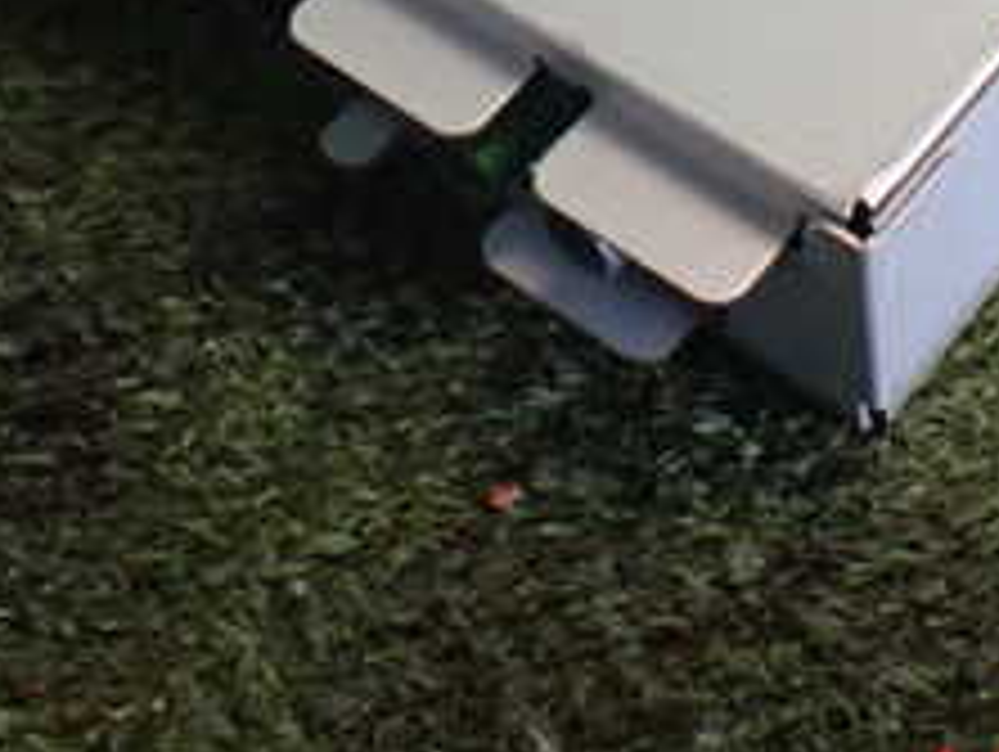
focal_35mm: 81
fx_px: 2340
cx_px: 603
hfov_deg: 24.1
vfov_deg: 17.4
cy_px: -162
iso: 640
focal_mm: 5.4
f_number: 2.3
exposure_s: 1/125
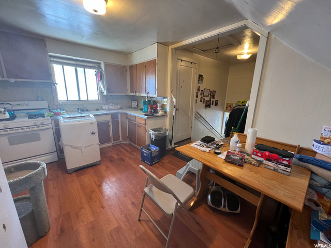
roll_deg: -1.4
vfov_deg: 89.9
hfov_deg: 106.2
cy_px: 124
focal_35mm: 13
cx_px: 166
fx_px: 124
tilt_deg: -13.6
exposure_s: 1/60
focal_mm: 1.57
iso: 320
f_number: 1.8
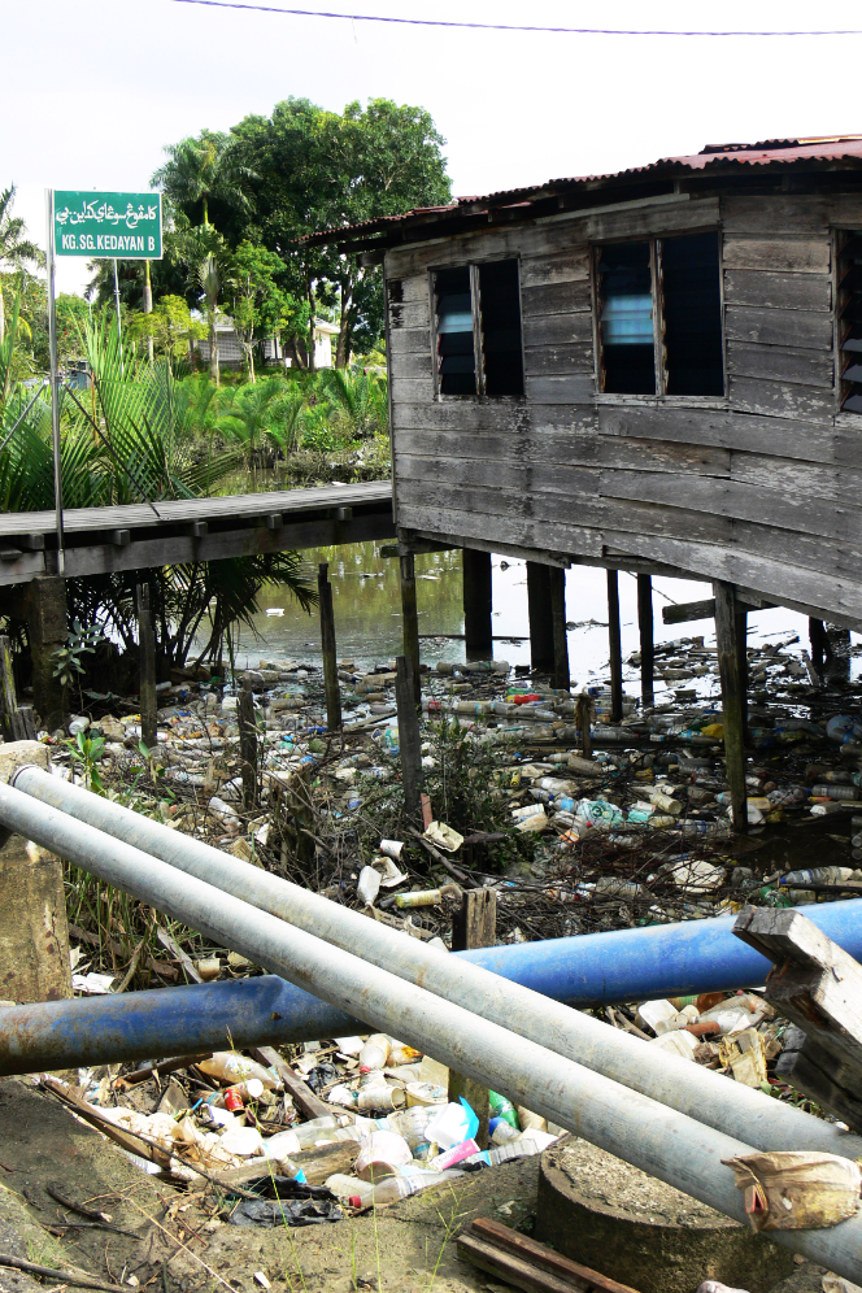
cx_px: 437
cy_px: 646
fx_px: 1688
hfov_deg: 28.6
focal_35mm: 47
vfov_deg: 41.9
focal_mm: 9.5
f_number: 4
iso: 80
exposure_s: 1/125
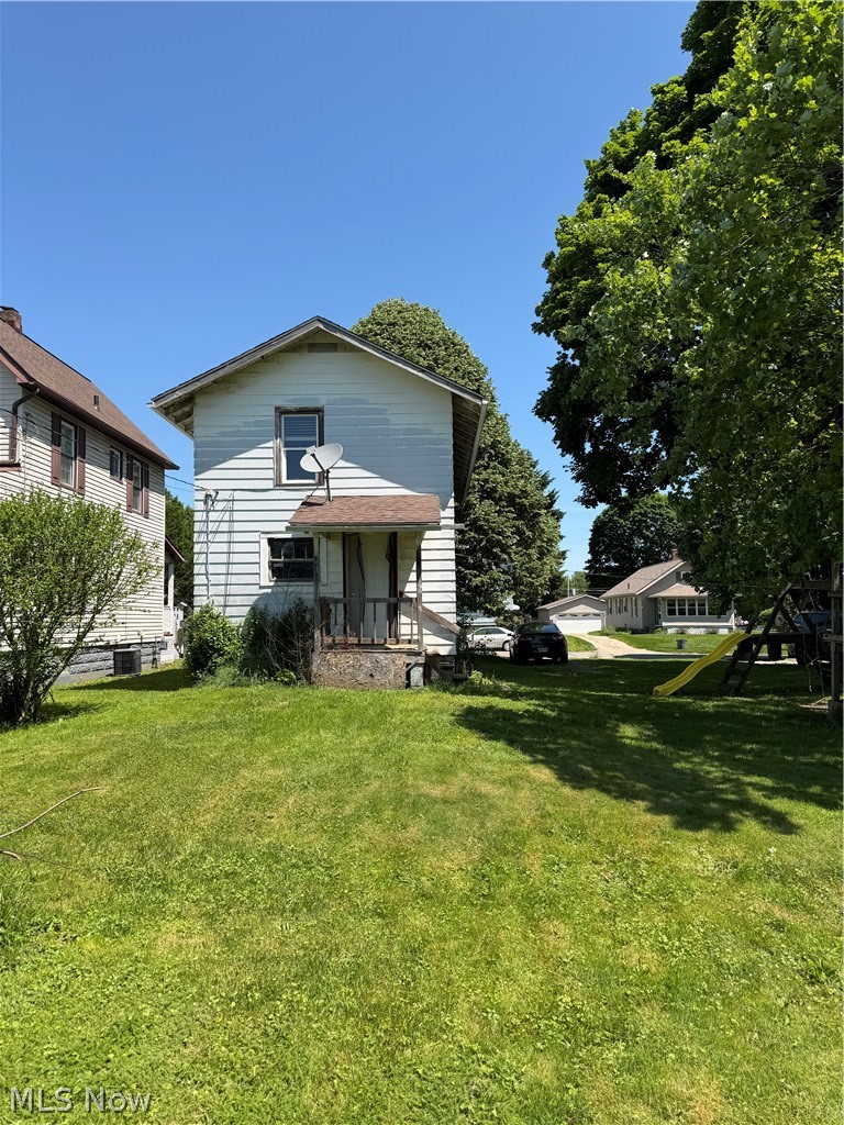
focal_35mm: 24
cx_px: 422
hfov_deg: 56.8
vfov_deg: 71.6
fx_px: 780
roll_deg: +0.7
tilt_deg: +4.1
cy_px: 562
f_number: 1.78
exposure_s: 1/3021
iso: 80
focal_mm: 6.76
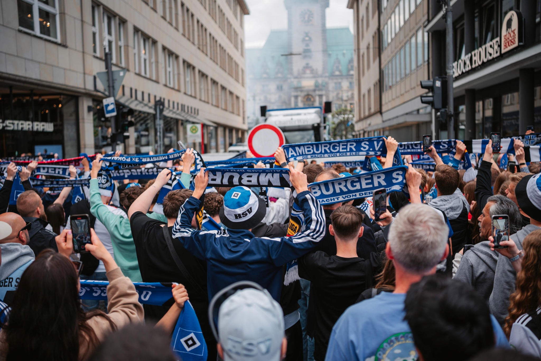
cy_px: 180
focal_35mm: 35
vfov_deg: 37.8
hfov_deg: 54.4
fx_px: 526
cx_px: 270
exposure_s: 1/640
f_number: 2
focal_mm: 35
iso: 100
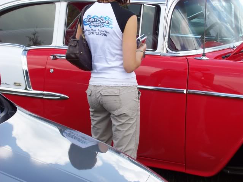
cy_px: 91
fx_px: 611
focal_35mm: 87
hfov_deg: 22.5
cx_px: 122
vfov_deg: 17.0
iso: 80
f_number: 4.3
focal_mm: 14.3
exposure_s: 1/253
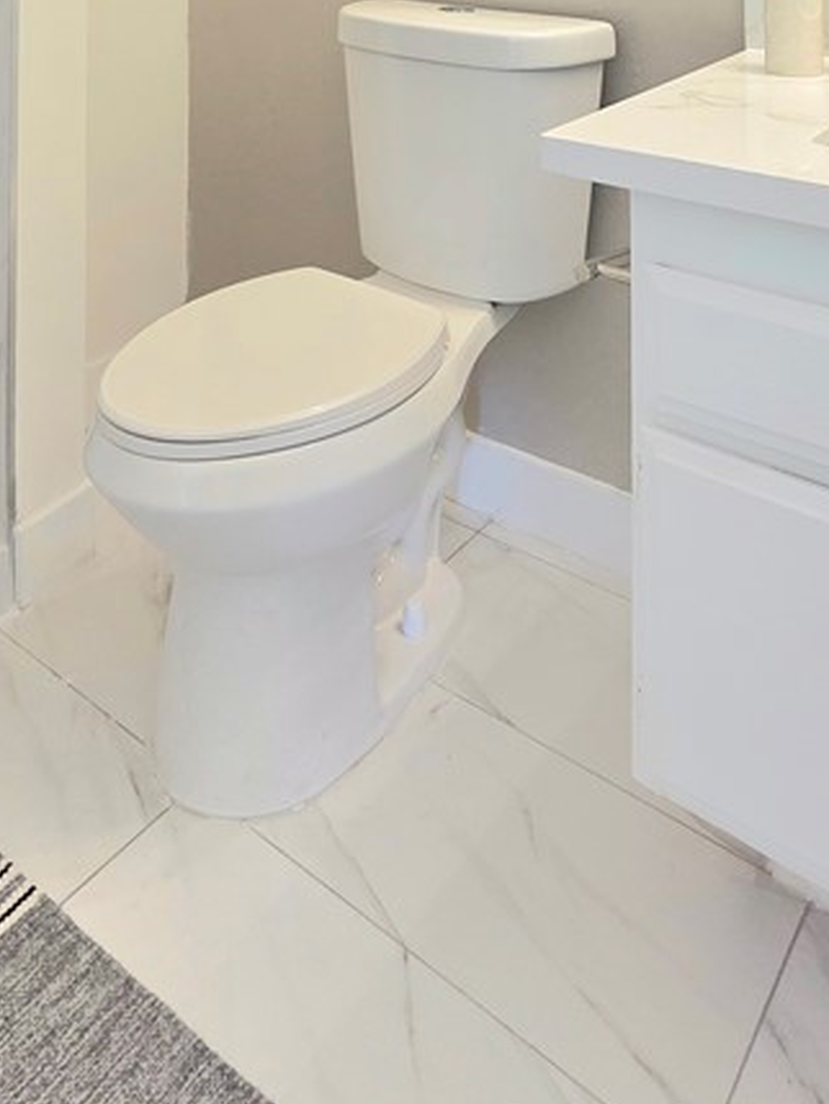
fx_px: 989
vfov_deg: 43.1
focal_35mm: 31
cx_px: 363
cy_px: -152
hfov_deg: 45.4
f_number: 2.2
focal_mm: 2.2
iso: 160
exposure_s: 1/60.2
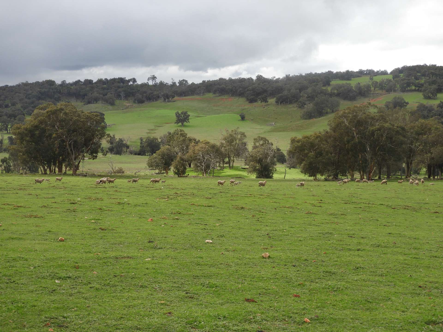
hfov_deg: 32.2
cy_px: 166
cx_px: 222
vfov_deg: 24.4
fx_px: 768
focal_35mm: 60
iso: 100
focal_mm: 10.7
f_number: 4.2
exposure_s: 1/400
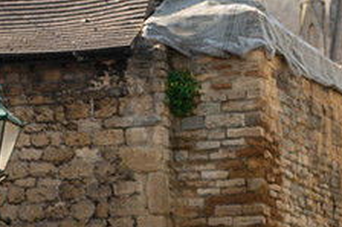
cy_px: 245
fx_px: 1993
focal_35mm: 210
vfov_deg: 6.5
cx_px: 63
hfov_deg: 9.8
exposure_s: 1/1000
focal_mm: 81
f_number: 4.5
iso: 200
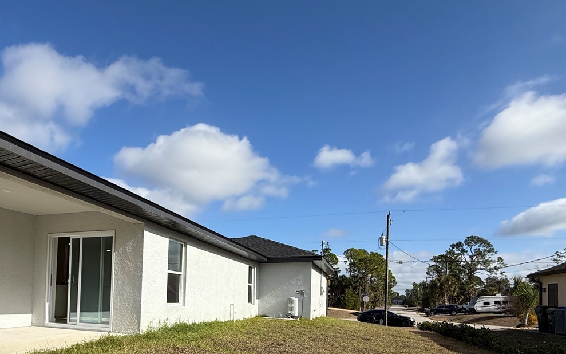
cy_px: 284
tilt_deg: +3.3
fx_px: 370
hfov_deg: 73.6
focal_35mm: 24
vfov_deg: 48.2
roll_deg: -2.0
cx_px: 215
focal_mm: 2.22
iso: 50
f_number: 2.2
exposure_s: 1/3125
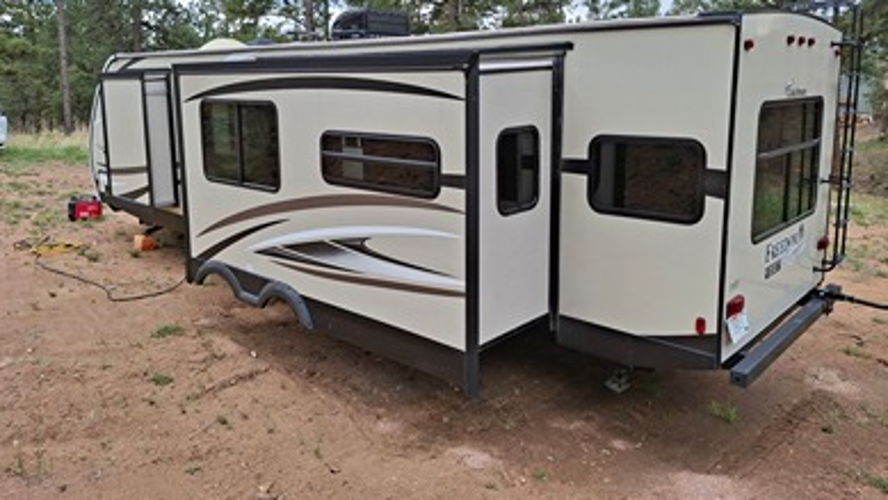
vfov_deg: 41.1
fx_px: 659
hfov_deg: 67.9
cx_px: 436
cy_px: 178
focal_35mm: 28
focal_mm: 4.69
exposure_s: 1/745
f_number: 1.8
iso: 32
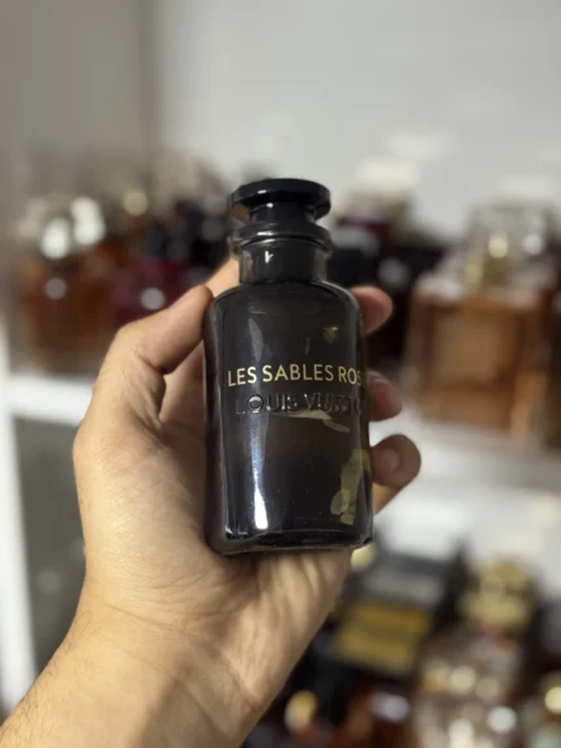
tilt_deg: -22.1
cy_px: 374
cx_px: 280
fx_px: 1037
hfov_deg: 30.3
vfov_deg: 39.6
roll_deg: -2.0
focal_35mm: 48
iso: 200
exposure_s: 1/50
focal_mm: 6.76
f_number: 1.78
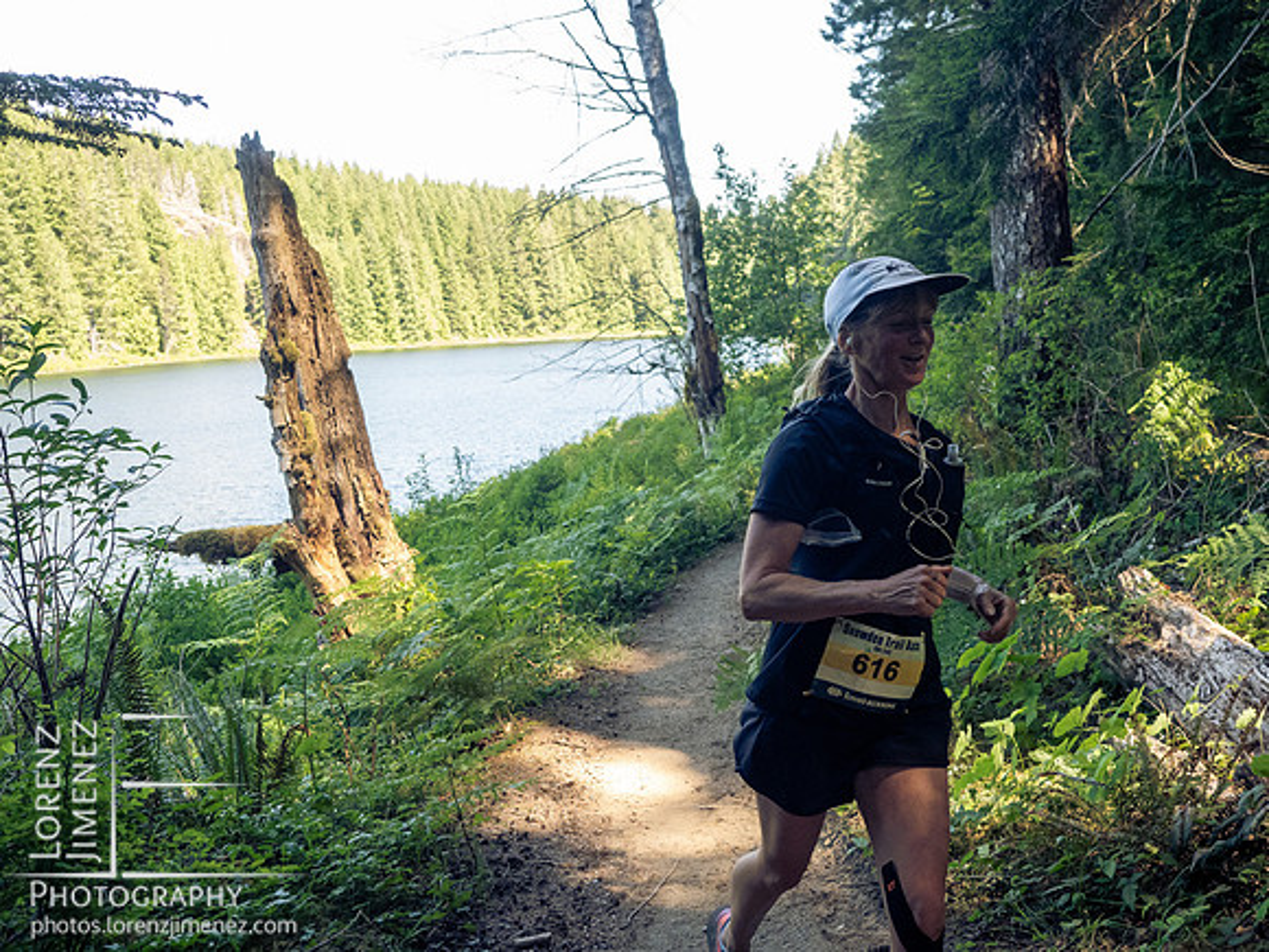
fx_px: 1246
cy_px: 476
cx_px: 634
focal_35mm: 34
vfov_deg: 41.8
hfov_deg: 54.0
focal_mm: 17
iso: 1250
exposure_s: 1/1000
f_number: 2.8
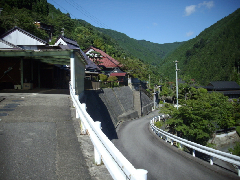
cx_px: 120
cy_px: 90
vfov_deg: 38.7
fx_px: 257
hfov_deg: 50.1
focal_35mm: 37
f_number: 5.6
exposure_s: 1/320
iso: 80
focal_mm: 6.2
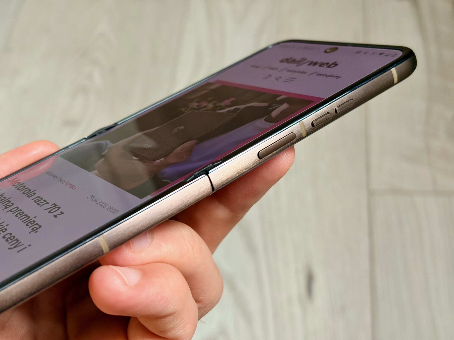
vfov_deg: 28.0
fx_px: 682
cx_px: 227
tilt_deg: -52.7
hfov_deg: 36.8
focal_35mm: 52
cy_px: 170
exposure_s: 1/40
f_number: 1.6
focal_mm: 5.96
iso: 200
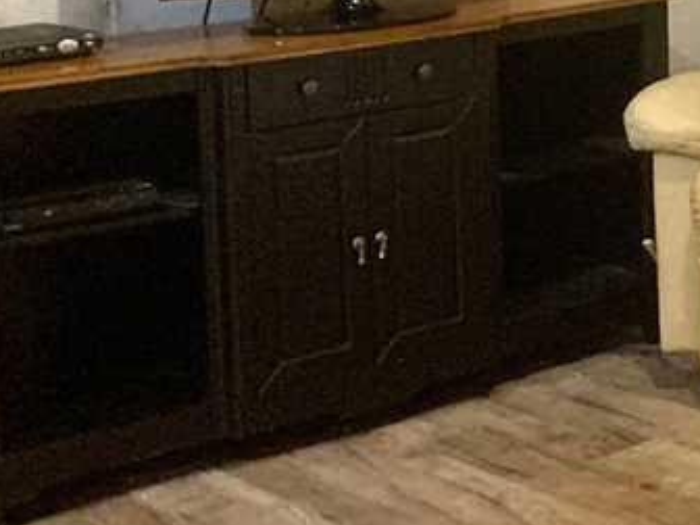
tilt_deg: -3.5
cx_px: 1156
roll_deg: +1.7
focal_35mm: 99
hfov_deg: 17.2
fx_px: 2002
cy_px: -142
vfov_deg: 14.4
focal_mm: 4.25
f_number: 1.8
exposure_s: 1/30
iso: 500
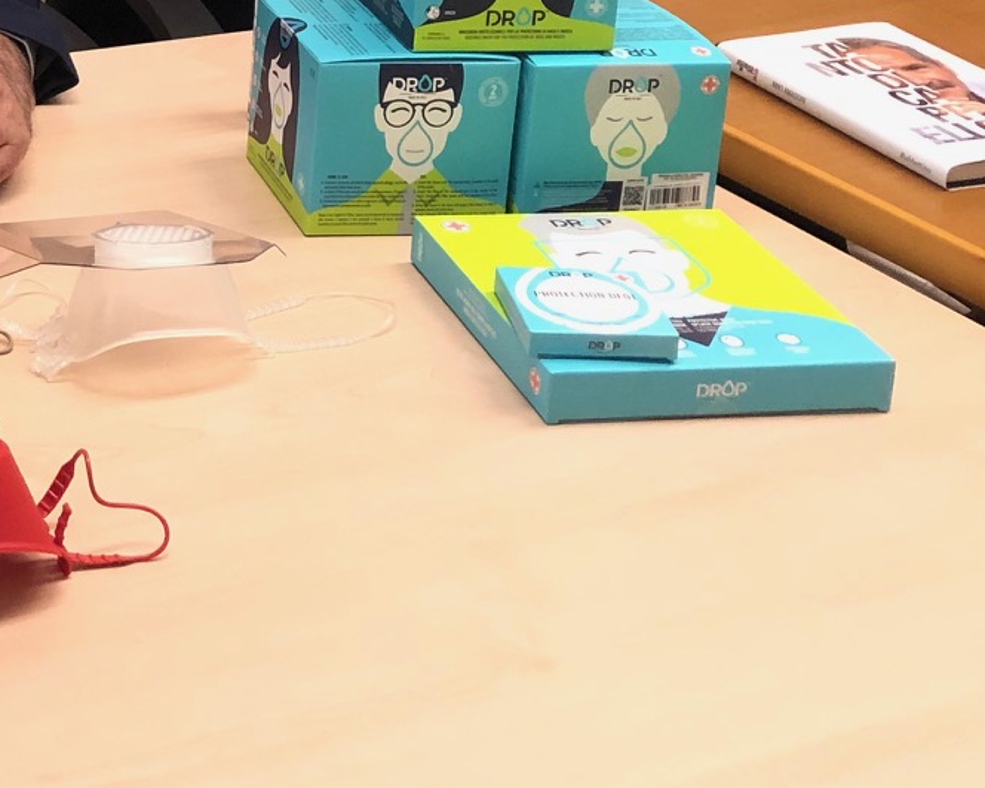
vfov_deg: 17.5
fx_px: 2419
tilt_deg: -13.1
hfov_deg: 21.5
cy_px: -208
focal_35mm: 83
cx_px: -162
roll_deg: -0.7
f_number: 1.8
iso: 50
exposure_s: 1/17
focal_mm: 4
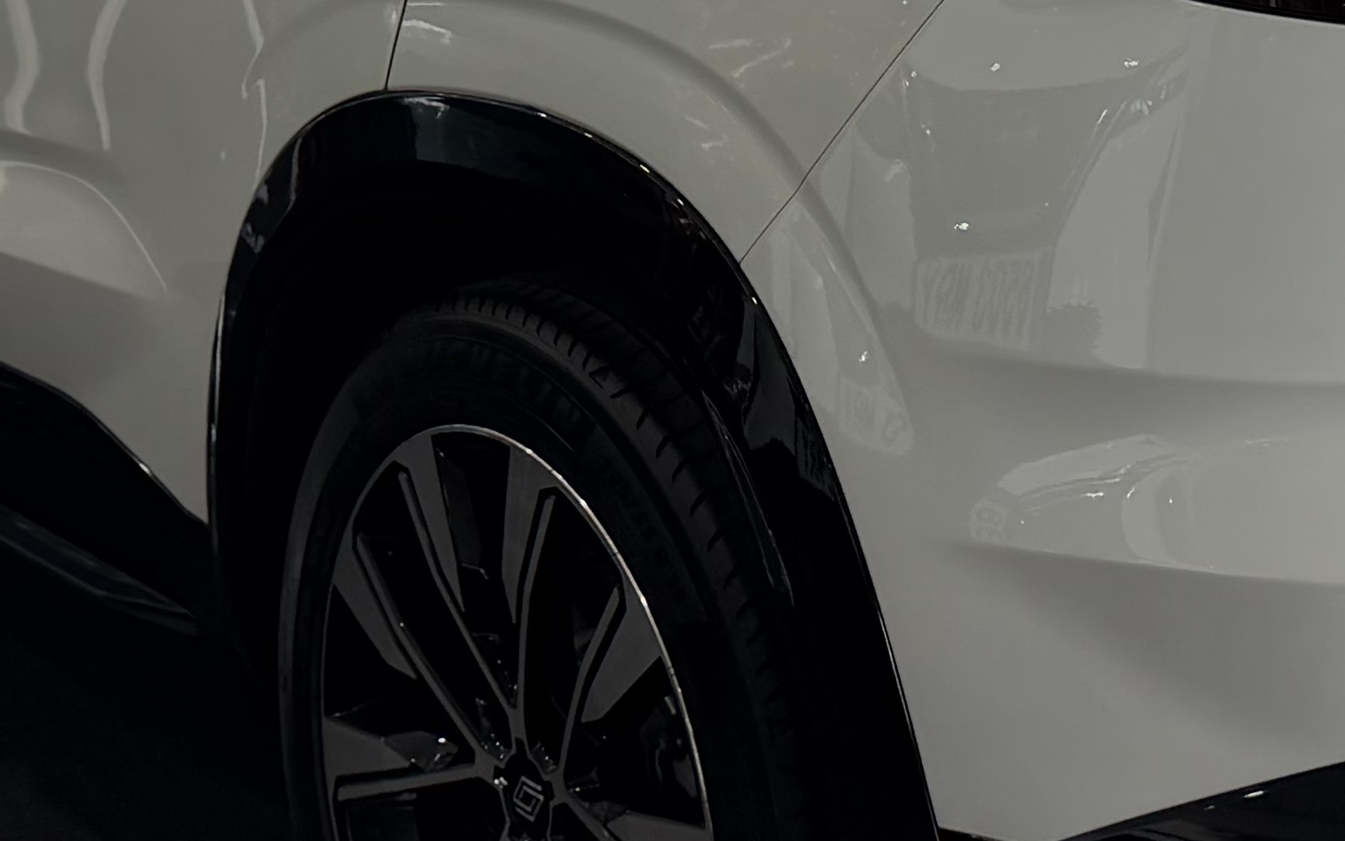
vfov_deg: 13.6
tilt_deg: -8.8
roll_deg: +0.0
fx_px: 3445
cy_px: -85
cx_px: 637
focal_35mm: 94
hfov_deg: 22.1
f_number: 1.78
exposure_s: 1/290
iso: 80
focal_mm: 6.76
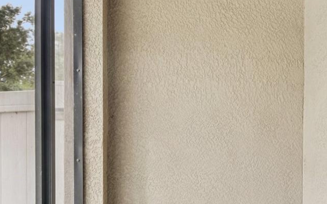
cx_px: 245
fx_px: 366
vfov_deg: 29.9
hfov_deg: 46.5
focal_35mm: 41
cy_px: 183
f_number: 9
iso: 400
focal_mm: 16
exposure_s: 1/25
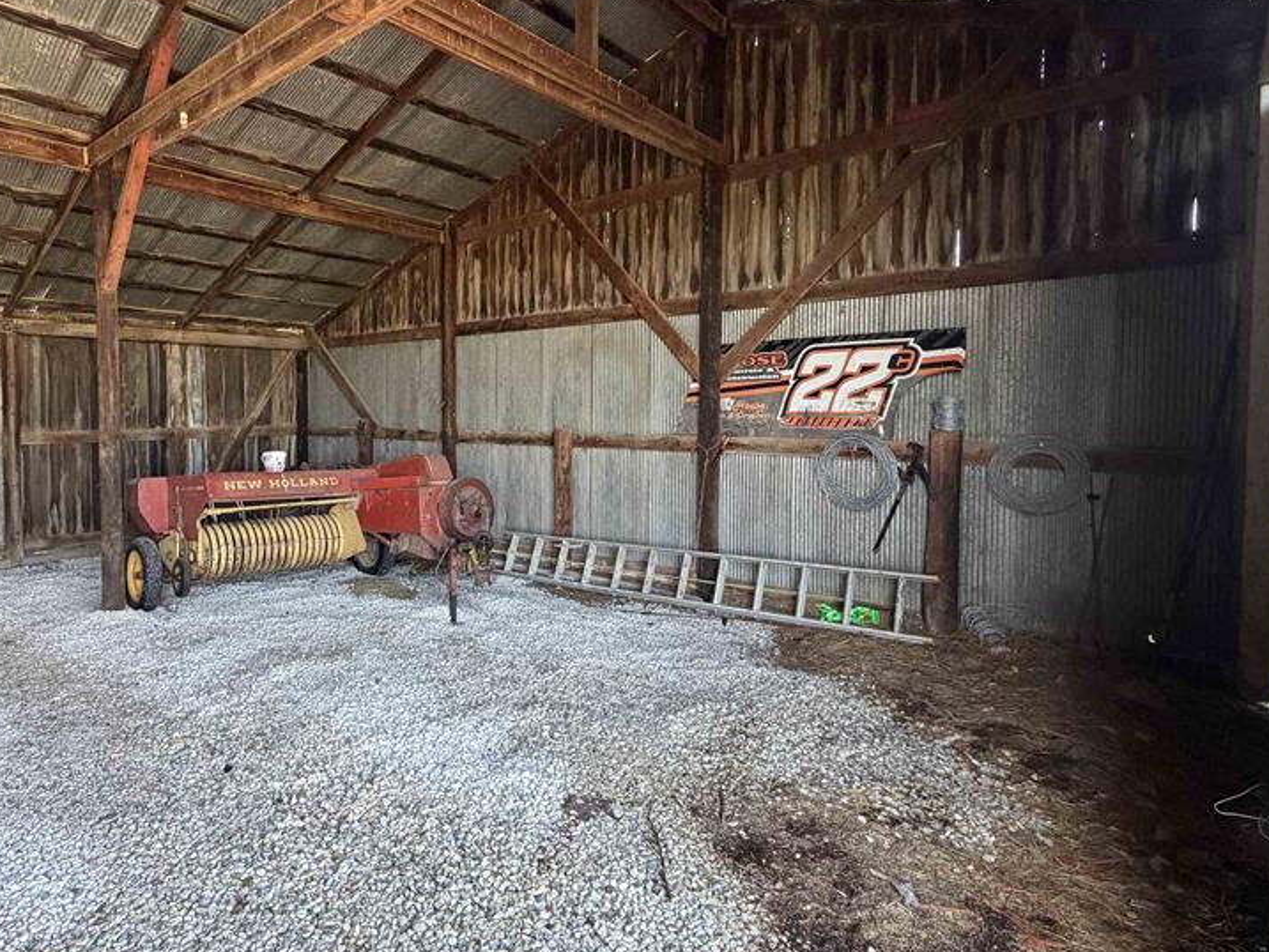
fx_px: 733
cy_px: 432
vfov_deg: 65.9
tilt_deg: -3.8
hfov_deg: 80.1
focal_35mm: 20
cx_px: 469
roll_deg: -0.2
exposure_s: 1/121
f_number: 2.2
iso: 200
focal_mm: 2.22
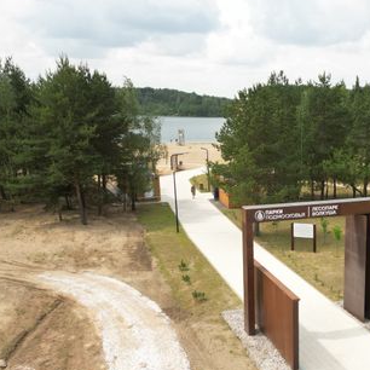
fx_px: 520
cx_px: 294
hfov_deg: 37.8
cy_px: 243
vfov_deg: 38.8
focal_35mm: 43
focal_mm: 6.72
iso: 100
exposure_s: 1/160
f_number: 1.7
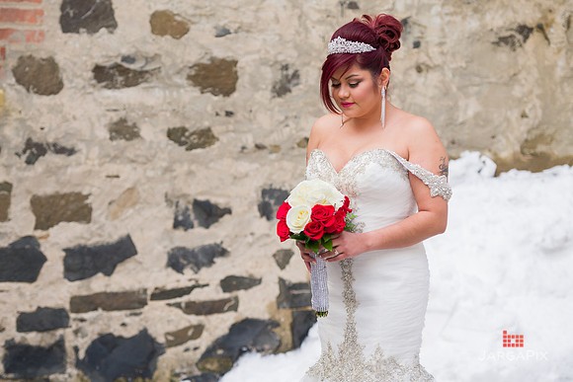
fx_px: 1802
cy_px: 199
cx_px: 272
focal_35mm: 113
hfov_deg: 18.1
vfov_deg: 12.1
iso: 200
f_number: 3.2
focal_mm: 105
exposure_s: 1/250
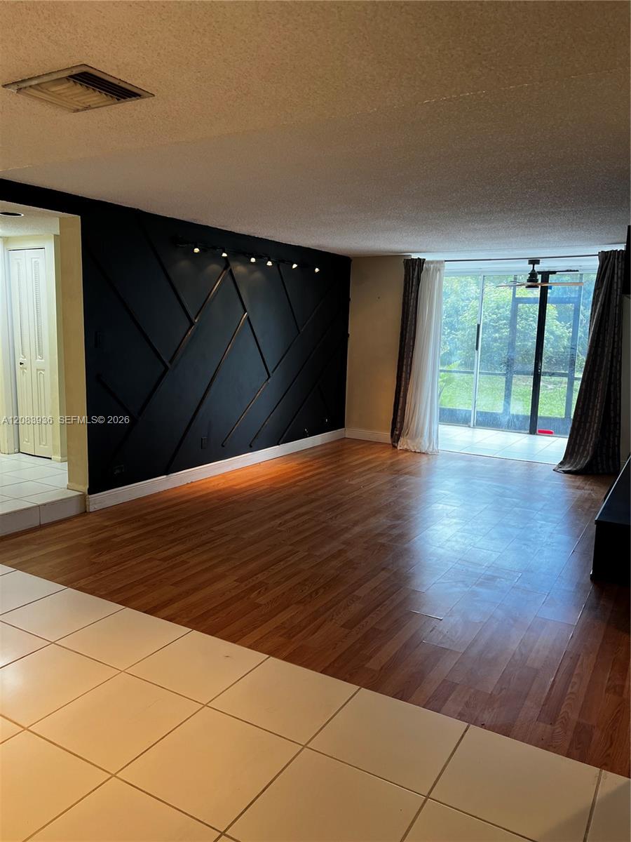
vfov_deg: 67.3
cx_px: 316
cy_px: 421
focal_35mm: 26
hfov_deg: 53.1
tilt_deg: -8.1
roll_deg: -1.8
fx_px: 632
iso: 100
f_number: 1.5
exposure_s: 1/120
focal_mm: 5.7
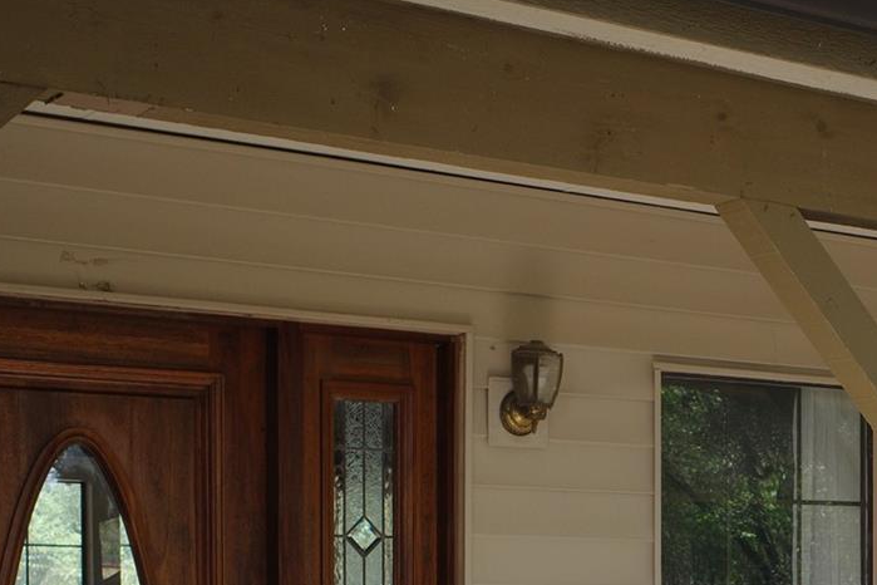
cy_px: 687
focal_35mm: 82
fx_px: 1997
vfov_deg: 16.0
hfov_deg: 23.5
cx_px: 911
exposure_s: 1/200
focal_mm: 18.3
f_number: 3.5
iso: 200
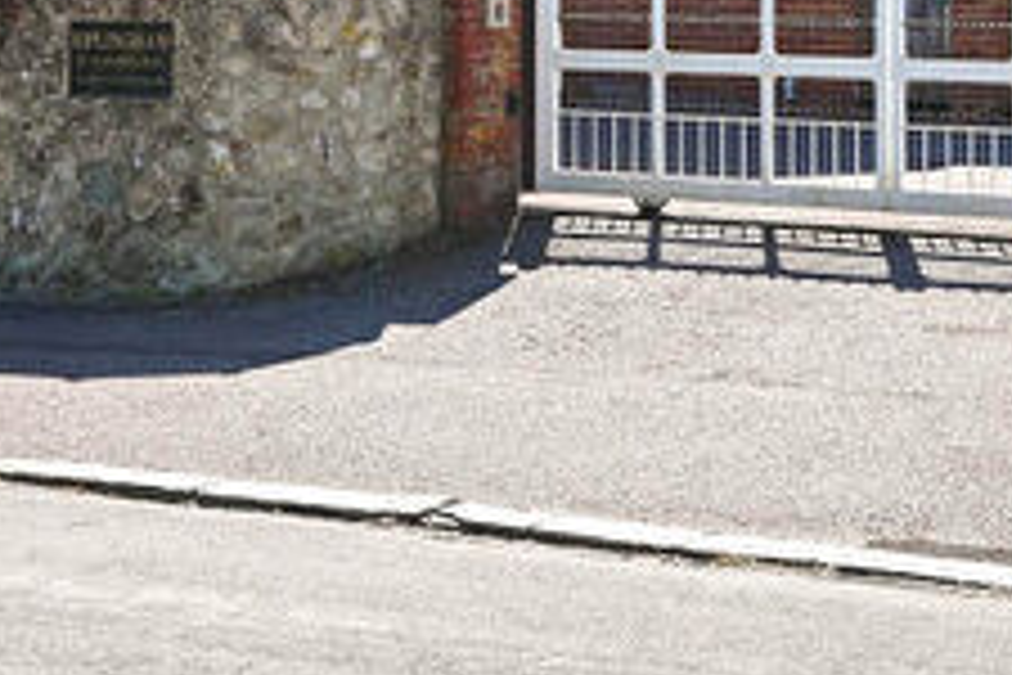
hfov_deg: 24.6
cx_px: 567
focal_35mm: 83
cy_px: -320
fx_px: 2321
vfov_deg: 15.4
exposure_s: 1/320
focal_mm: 26.5
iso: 250
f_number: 8
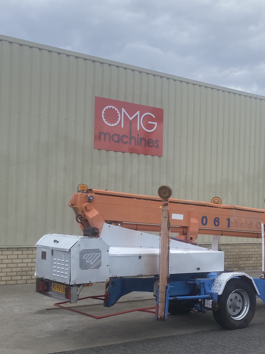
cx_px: 225
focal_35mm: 51
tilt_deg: +1.5
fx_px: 521
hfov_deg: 27.8
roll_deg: -2.0
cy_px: 212
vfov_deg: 37.4
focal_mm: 4.25
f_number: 1.8
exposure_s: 1/2066
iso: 32
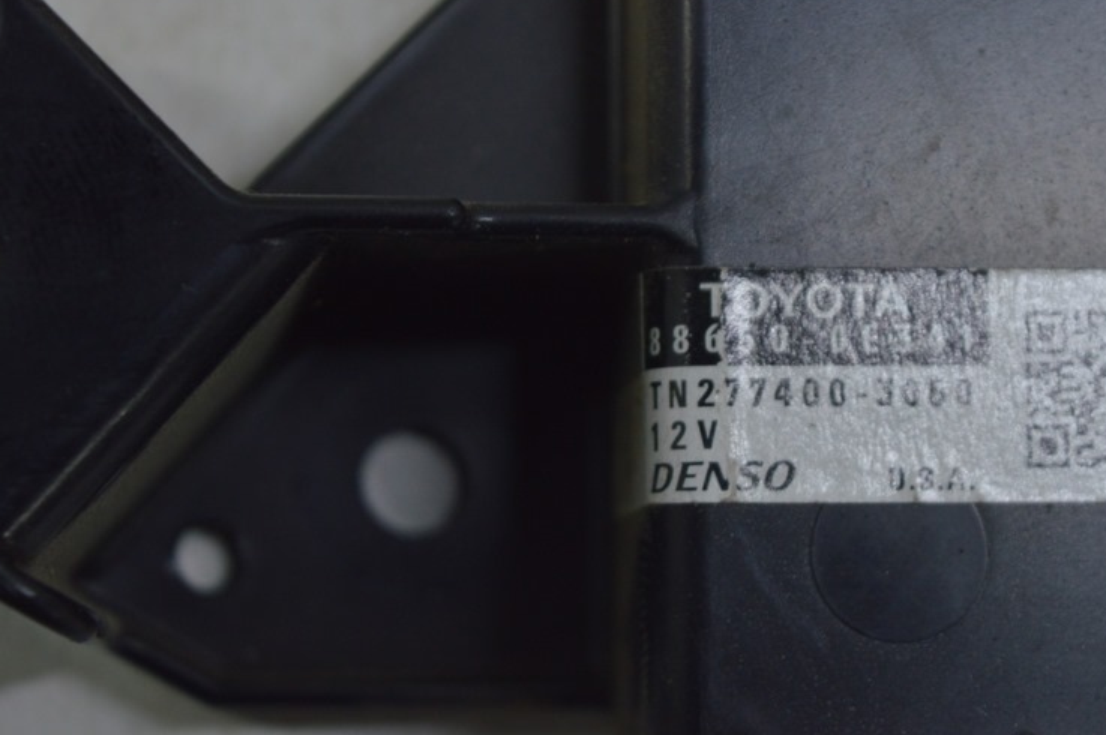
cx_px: 552
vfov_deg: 11.9
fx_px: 3520
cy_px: 370
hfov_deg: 17.9
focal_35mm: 115
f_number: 5.6
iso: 400
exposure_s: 1/40
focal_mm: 55
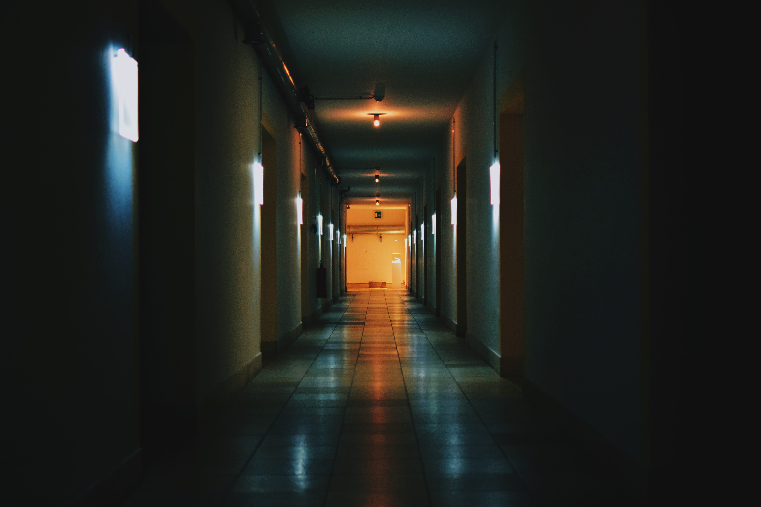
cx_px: 380
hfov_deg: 37.9
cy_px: 254
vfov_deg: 25.8
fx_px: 1110
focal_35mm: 52
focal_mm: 35
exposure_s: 1/80
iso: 2500
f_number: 1.8
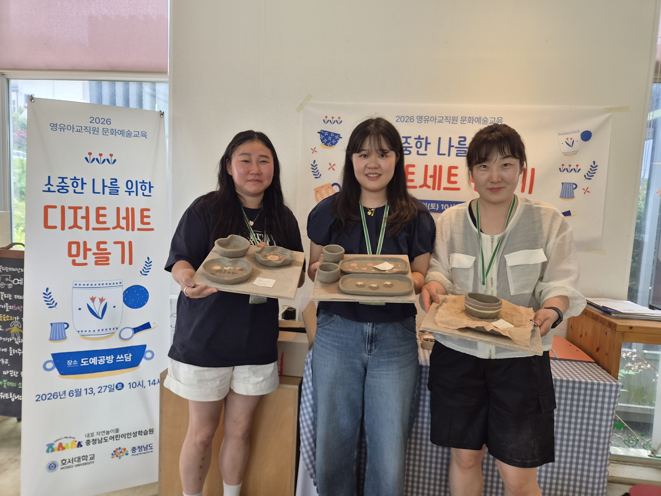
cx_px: 330
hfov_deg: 73.9
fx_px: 439
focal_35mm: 23
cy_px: 248
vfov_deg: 58.9
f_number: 1.8
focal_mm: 5.4
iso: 80
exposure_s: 1/120
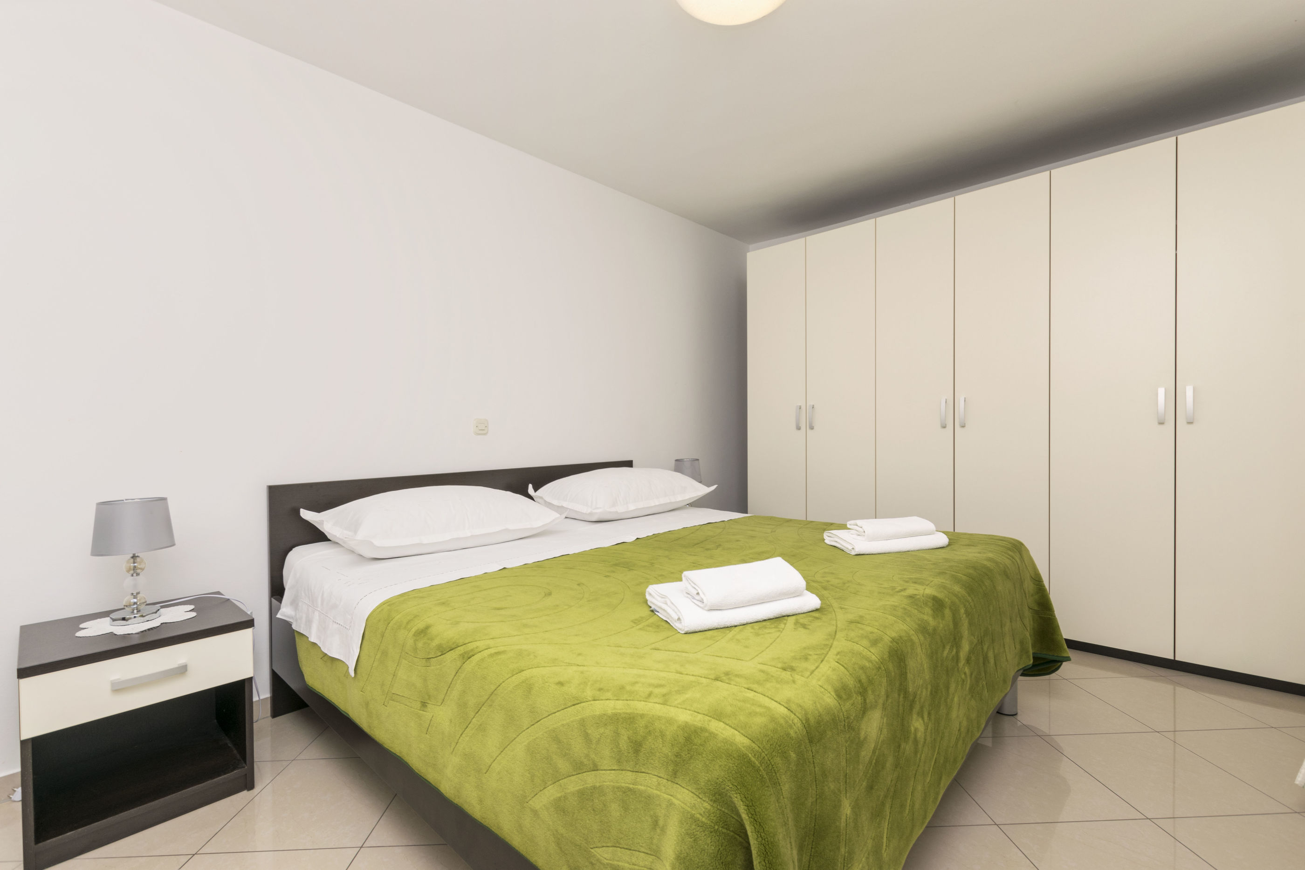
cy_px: 435
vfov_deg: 77.3
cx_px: 652
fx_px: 544
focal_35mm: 15
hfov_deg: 100.4
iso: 100
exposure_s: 1/160
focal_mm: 10
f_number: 8
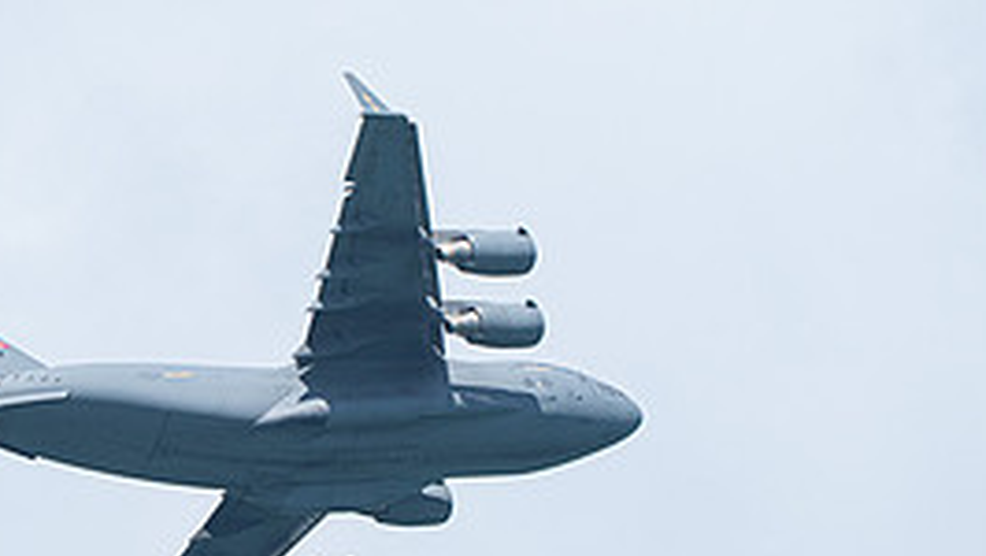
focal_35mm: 914
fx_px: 23911
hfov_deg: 2.4
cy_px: 417
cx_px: 308
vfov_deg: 1.3
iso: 640
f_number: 10
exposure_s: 1/1250
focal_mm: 400
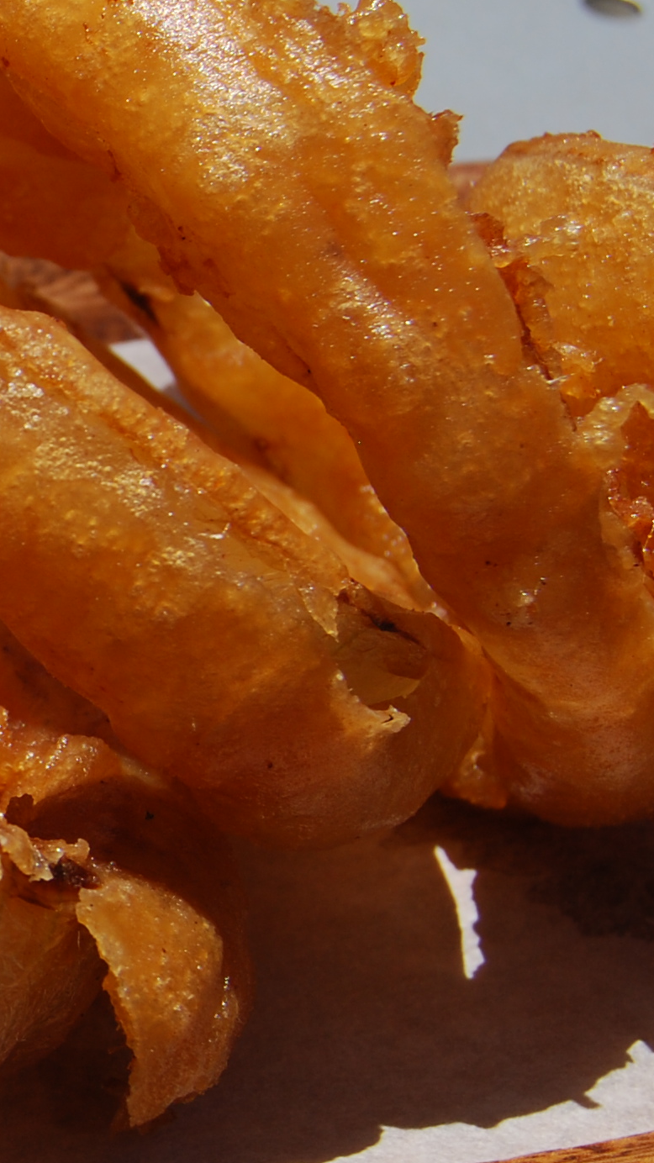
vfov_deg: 15.7
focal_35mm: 136
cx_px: -692
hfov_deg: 8.4
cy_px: 631
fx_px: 4209
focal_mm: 31
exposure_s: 1/400
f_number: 8
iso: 100
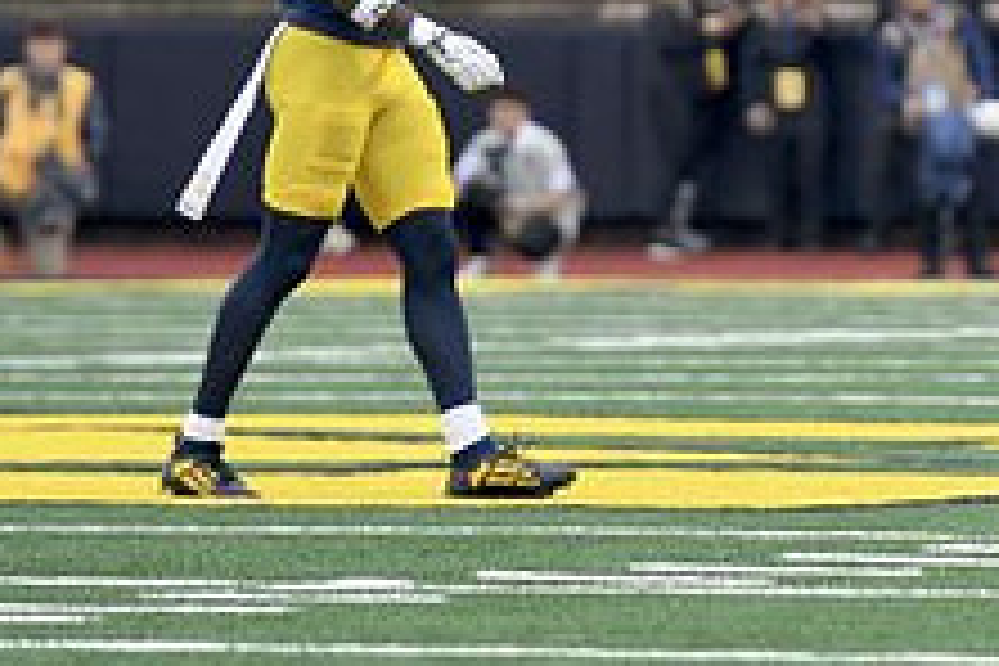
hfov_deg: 2.6
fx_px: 21782
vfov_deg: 1.8
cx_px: 1278
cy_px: -158
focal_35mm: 785
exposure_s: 1/1000
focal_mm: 200
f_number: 2.8
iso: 640
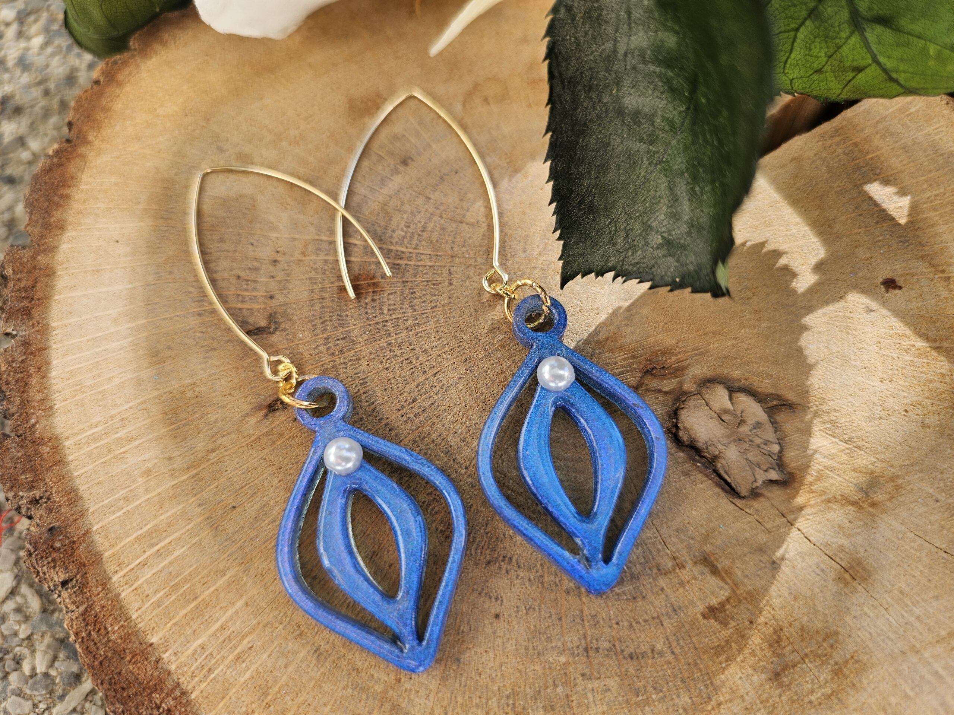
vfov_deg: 58.9
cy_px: 358
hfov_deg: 73.9
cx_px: 477
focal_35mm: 23
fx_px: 634
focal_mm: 6.3
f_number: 1.7
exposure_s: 1/100
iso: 12
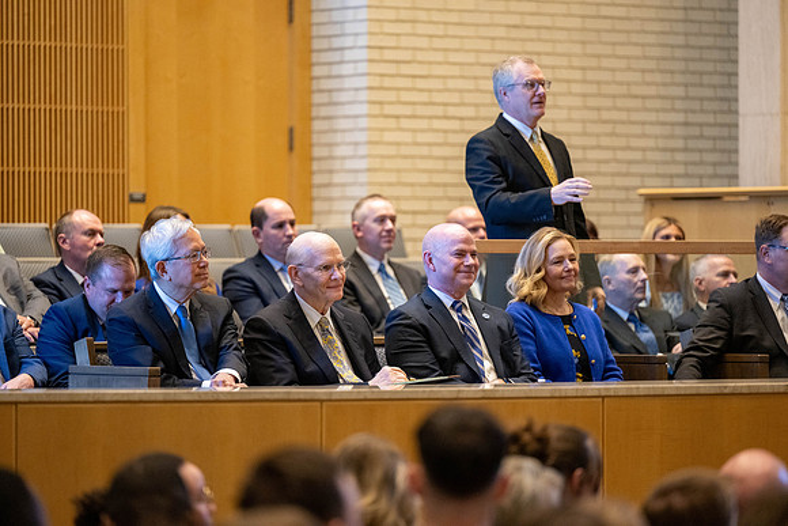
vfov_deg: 6.9
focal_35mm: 200
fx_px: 4379
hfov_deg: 10.3
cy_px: 263
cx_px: 394
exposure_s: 1/320
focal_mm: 200
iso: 3200
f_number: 2.8
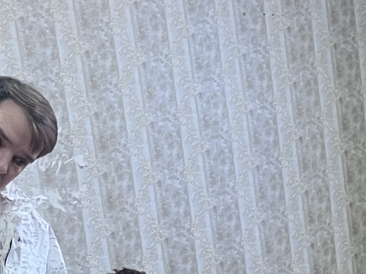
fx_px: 1363
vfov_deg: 10.9
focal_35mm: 129
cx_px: 573
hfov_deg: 14.2
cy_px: 462
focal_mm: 5.1
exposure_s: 1/50
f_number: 1.6
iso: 64
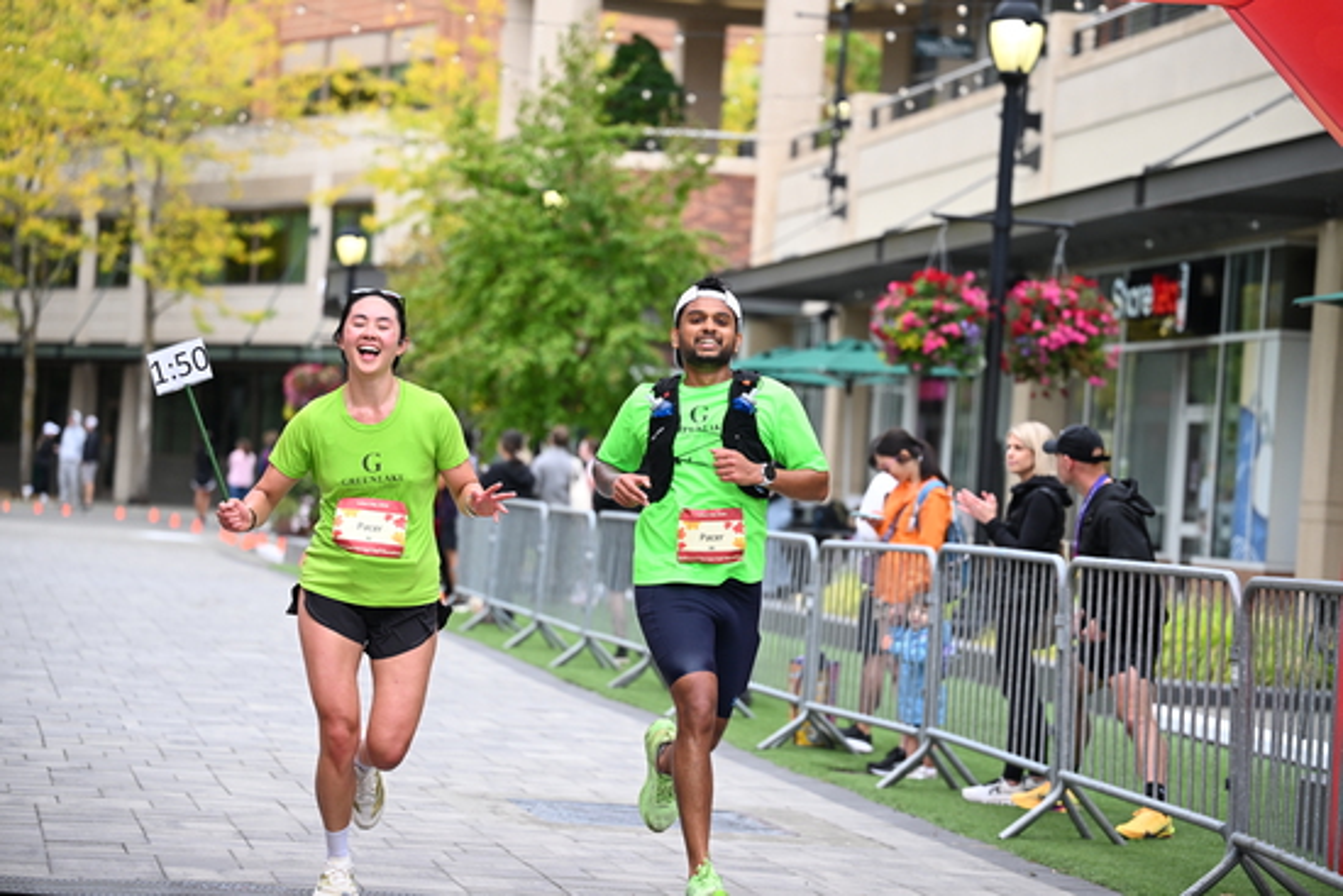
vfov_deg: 14.1
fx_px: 3619
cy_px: 448
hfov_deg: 21.0
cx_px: 672
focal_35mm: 97
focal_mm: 97
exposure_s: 1/2000
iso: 800
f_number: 2.8
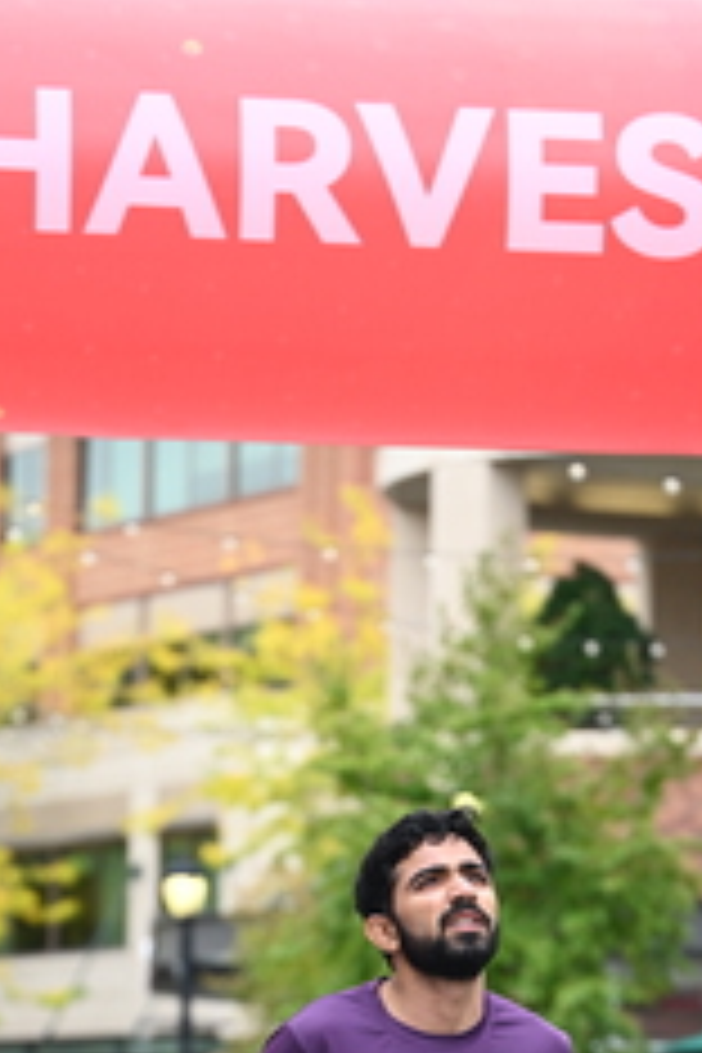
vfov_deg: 11.3
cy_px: 1022
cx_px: 416
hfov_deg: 7.6
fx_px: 5294
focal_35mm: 181
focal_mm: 77
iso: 640
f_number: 2.8
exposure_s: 1/2000
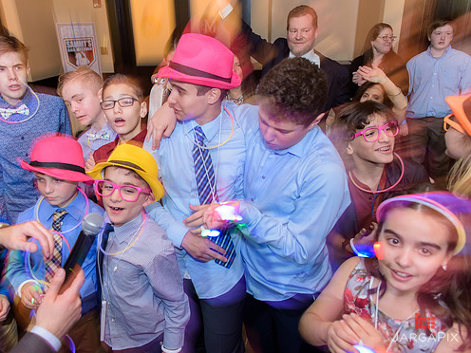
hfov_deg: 65.1
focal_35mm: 27
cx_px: 207
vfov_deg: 51.4
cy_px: 179
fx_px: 367
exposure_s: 1/15
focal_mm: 24
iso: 1600
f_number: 3.2
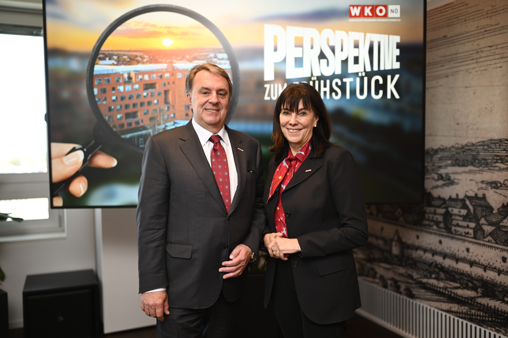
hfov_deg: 54.4
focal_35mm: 35
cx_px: 254
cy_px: 169
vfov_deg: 37.9
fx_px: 494
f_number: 1.2
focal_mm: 35
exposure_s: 1/125
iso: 80
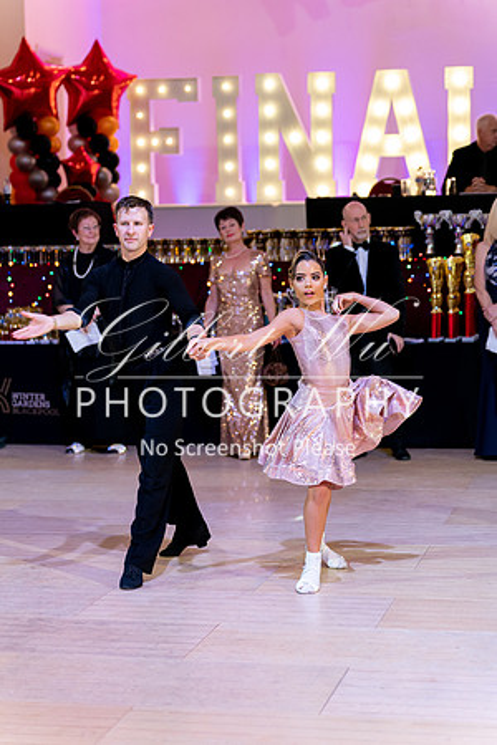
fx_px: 1677
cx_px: 248
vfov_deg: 25.1
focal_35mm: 81
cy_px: 372
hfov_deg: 16.9
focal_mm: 81
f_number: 2.8
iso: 3200
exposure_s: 1/400
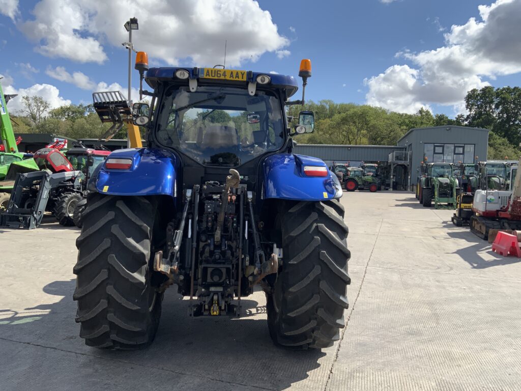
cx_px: 260
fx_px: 436
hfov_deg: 61.7
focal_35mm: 29
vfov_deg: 48.2
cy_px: 196
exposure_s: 1/1577
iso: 16
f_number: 1.8
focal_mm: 3
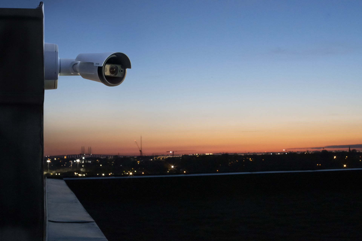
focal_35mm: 50
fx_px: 503
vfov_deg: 27.0
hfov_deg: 39.6
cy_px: 120
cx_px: 181
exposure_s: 1/6
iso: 8000
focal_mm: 50
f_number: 22
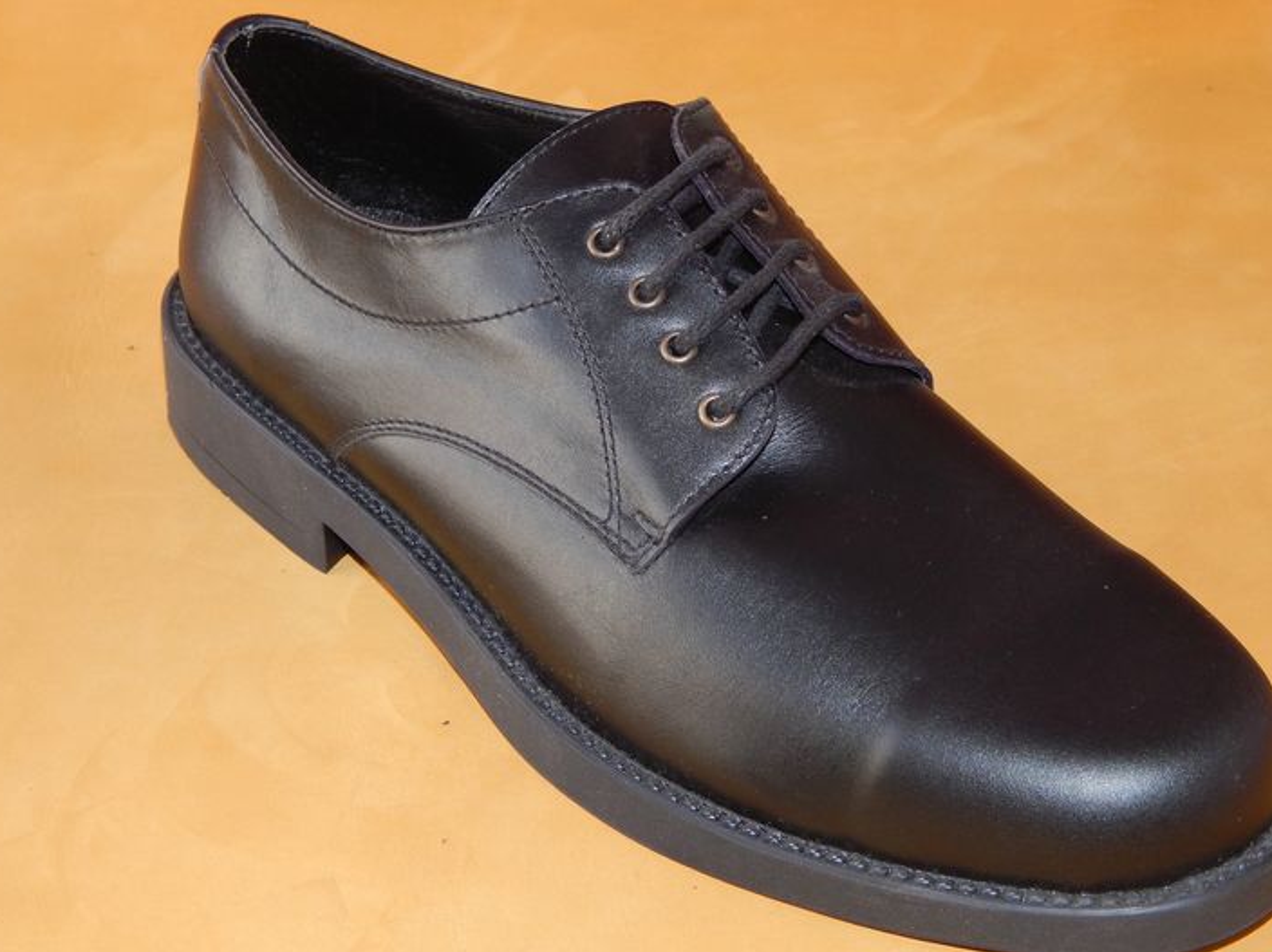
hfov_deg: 24.1
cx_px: 652
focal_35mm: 81
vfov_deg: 18.2
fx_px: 2974
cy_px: 477
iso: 200
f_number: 4.2
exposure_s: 1/30
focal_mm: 13.5
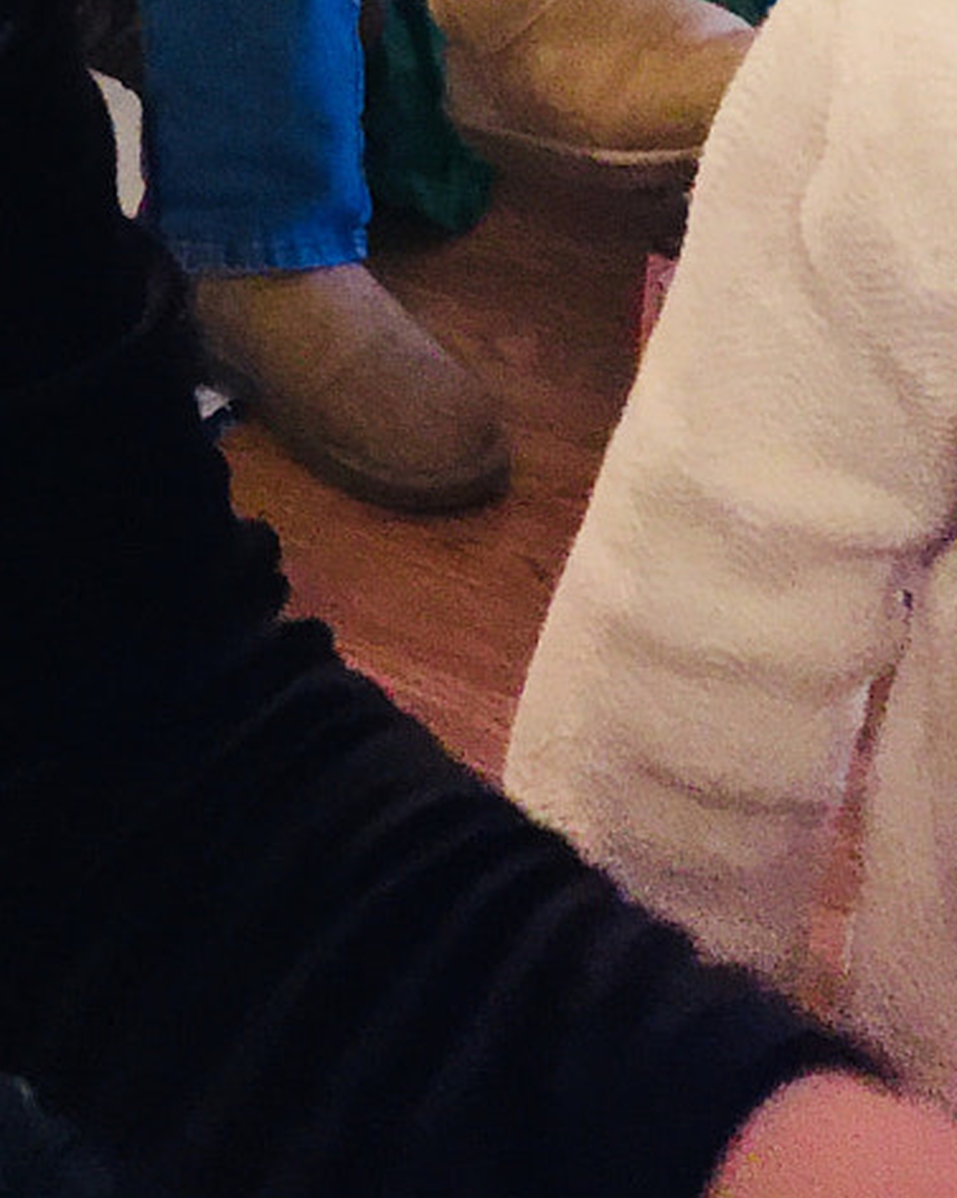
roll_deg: -1.2
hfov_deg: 15.3
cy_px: -741
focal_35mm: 96
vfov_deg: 17.4
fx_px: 3402
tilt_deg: -6.7
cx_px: -244
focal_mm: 4.15
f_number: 2.2
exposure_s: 1/4
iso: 100
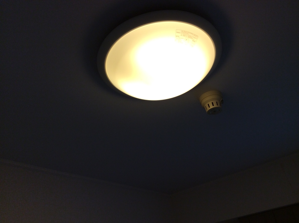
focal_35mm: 32
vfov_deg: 44.0
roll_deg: +6.1
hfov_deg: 56.9
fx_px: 276
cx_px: 150
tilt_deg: +30.4
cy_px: 112
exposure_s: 1/120
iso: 40
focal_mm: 3.3
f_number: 2.4
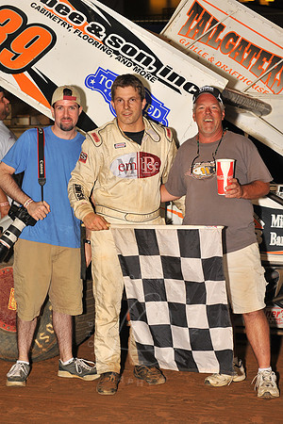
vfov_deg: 23.6
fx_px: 1014
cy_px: 212
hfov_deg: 15.9
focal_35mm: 86
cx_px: 142
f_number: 7.1
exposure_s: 1/320
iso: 500
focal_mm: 86
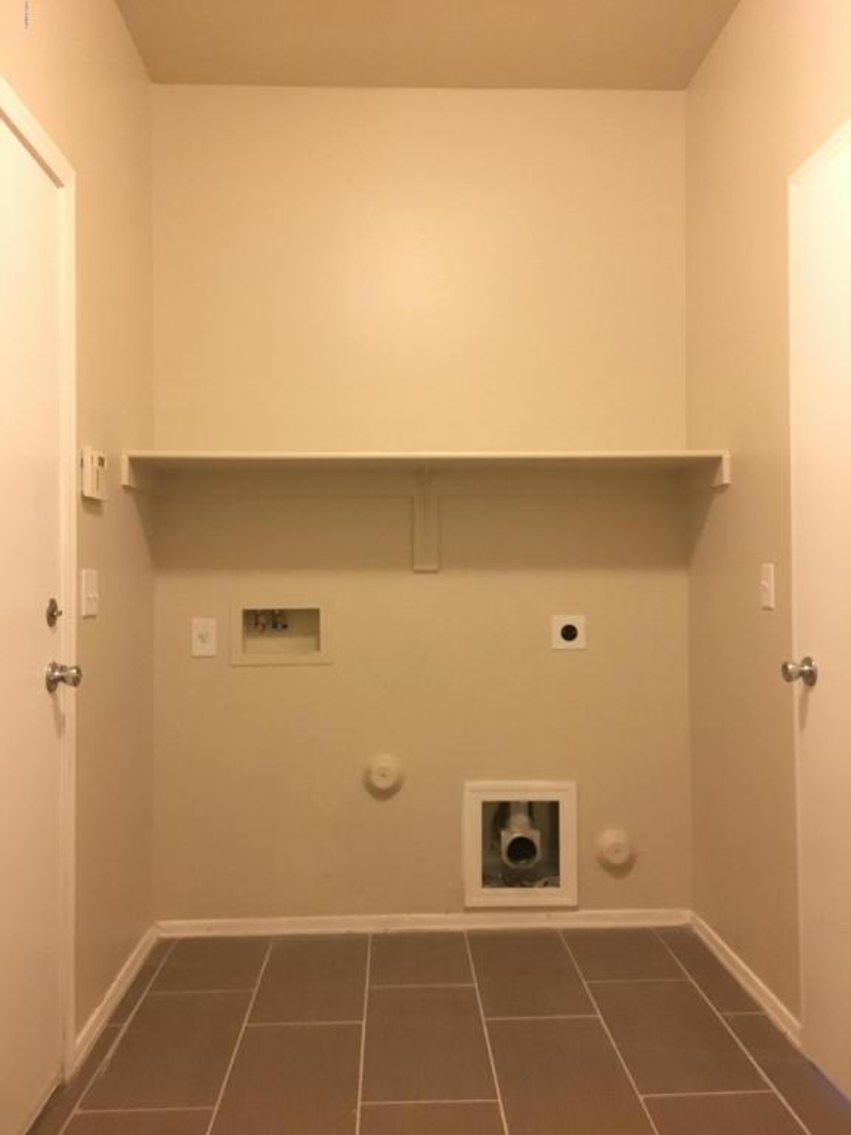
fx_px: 951
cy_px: 568
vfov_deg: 61.7
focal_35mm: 29
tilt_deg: +0.4
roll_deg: +0.3
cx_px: 426
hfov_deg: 48.2
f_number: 2.2
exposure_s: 1/15
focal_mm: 4.15
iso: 500
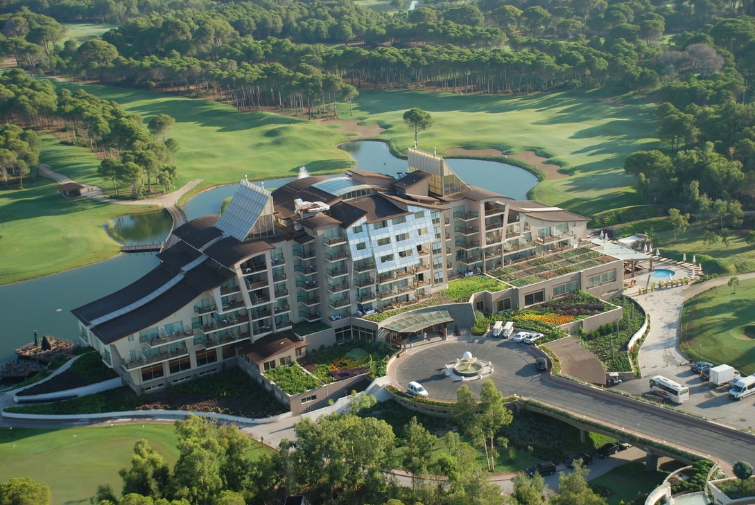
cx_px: 378
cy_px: 252
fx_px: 1102
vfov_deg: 25.8
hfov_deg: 37.8
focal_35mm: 52
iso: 200
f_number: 4.2
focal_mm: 35
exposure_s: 1/400
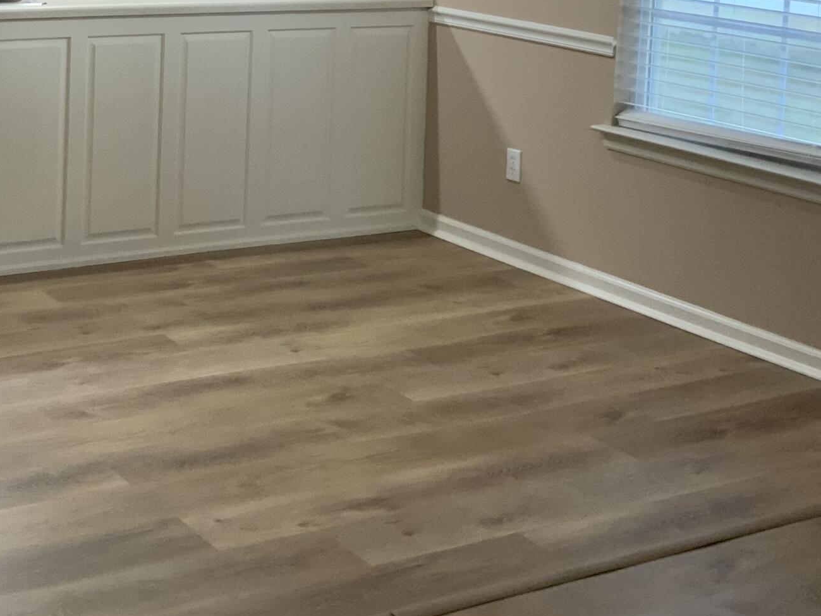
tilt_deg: -3.7
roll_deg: -2.4
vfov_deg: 20.9
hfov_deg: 28.2
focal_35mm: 67
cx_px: 136
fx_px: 1589
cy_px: -61
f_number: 1.8
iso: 100
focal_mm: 3
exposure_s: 1/60
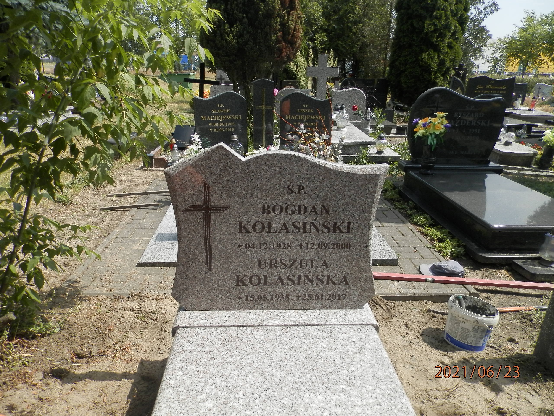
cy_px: 208
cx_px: 277
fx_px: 400
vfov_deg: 54.9
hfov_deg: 69.4
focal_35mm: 25
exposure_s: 1/200
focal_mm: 4.5
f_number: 8.7
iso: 125
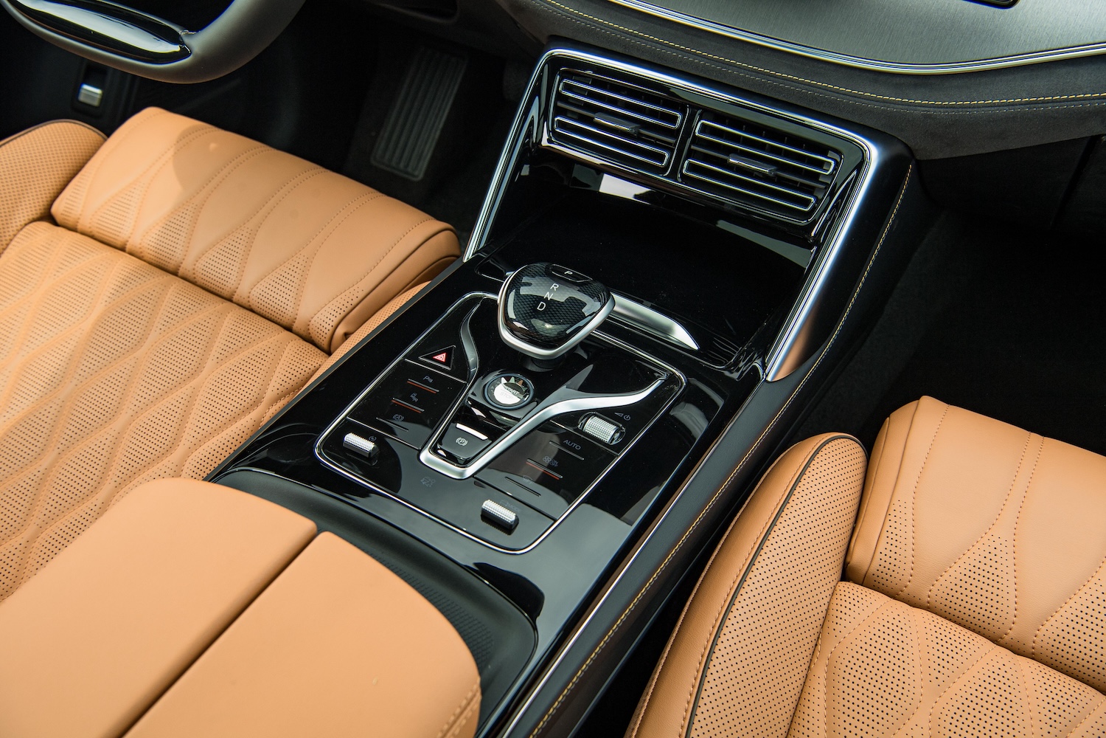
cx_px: 553
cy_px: 369
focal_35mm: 35
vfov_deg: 37.9
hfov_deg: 54.4
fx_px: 1075
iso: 400
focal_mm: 35
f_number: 7.1
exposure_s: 1/80
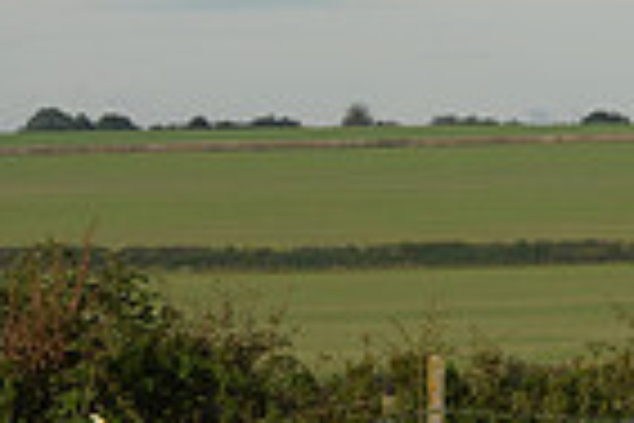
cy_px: 63
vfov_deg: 2.8
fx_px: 8699
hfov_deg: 4.1
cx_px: 1219
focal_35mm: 494
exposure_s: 1/1250
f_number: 5
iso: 200
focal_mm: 120
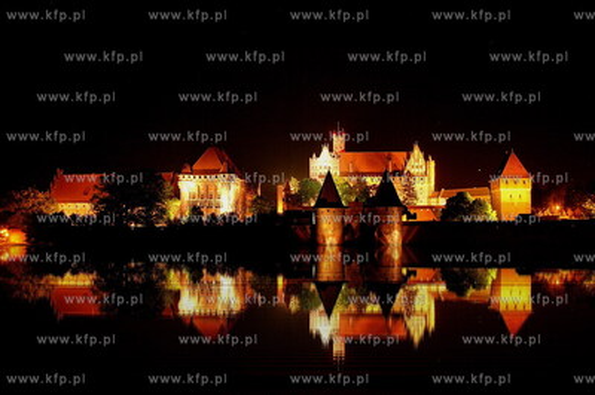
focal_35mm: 33
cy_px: 198
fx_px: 545
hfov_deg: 57.3
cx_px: 298
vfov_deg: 39.9
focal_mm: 22
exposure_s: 20
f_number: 8
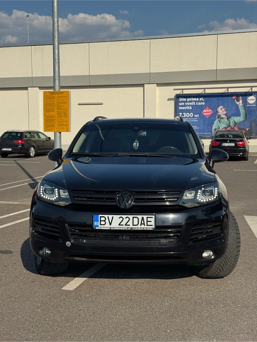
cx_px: 128
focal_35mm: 48
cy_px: 171
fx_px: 475
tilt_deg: -4.4
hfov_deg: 30.3
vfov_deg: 39.7
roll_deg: +0.0
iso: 64
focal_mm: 6.76
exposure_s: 1/7937
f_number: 1.78
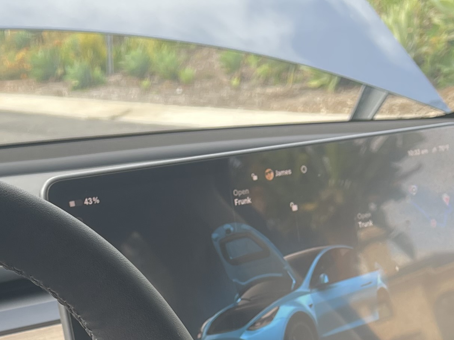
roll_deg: +0.2
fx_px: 1089
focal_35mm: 83
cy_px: 563
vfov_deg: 15.8
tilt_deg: -29.1
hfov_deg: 23.2
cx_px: 90
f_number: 1.6
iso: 32
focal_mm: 5.1
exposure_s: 1/122
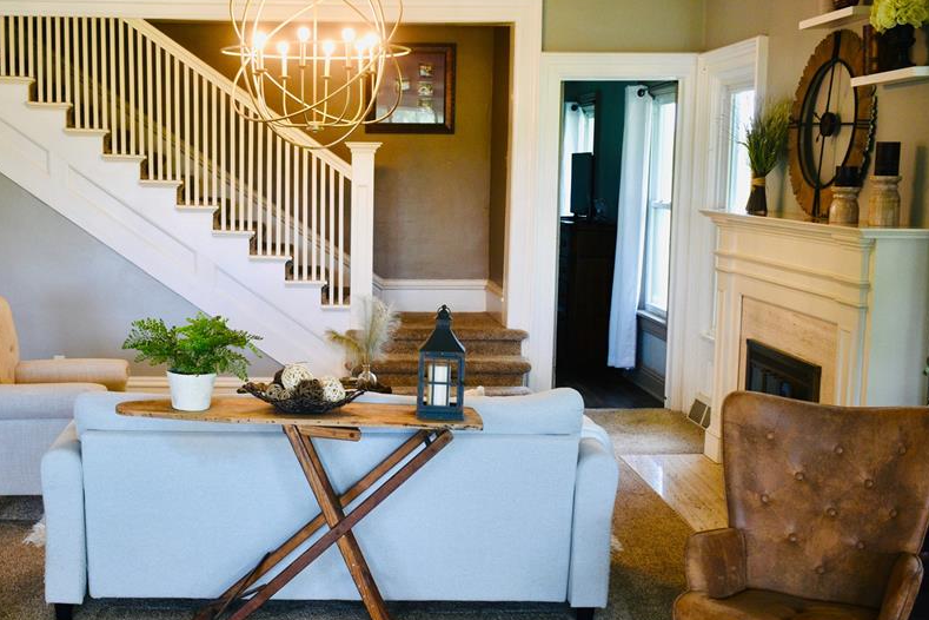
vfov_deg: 27.7
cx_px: 351
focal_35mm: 49
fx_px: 1255
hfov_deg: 40.3
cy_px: 336
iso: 450
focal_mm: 25
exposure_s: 1/60
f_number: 4
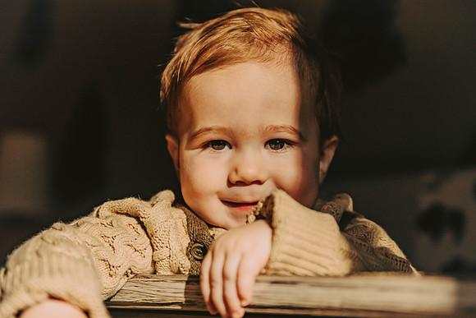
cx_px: 238
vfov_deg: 17.4
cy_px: 159
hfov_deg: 25.9
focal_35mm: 78
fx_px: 1037
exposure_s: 1/4000
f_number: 2.8
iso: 1250
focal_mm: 72
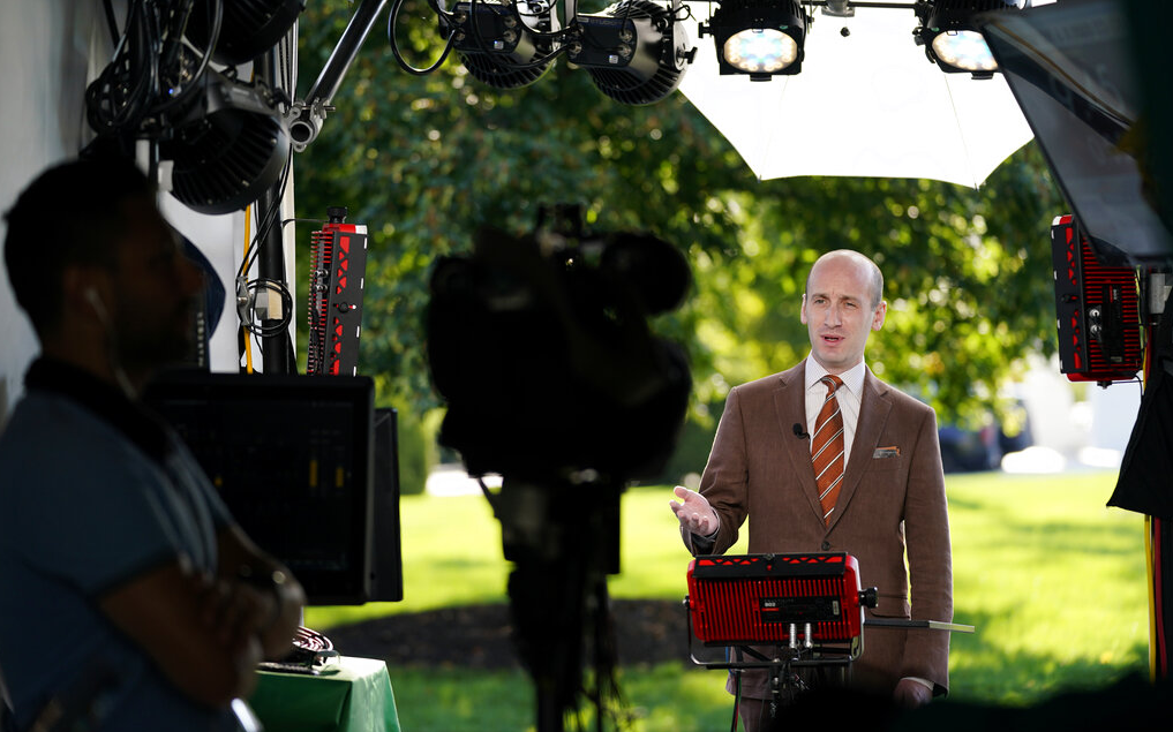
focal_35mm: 116
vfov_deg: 11.3
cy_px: 365
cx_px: 585
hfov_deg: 18.0
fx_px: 3707
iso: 200
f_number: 2.8
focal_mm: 113
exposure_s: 1/640
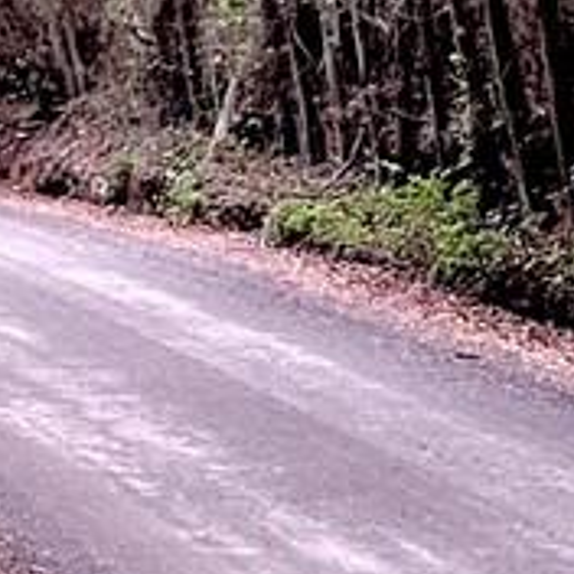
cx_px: -1269
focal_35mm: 201
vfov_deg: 8.2
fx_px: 3771
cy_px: -656
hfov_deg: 7.4
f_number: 1.6
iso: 50
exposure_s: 1/121
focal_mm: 5.1
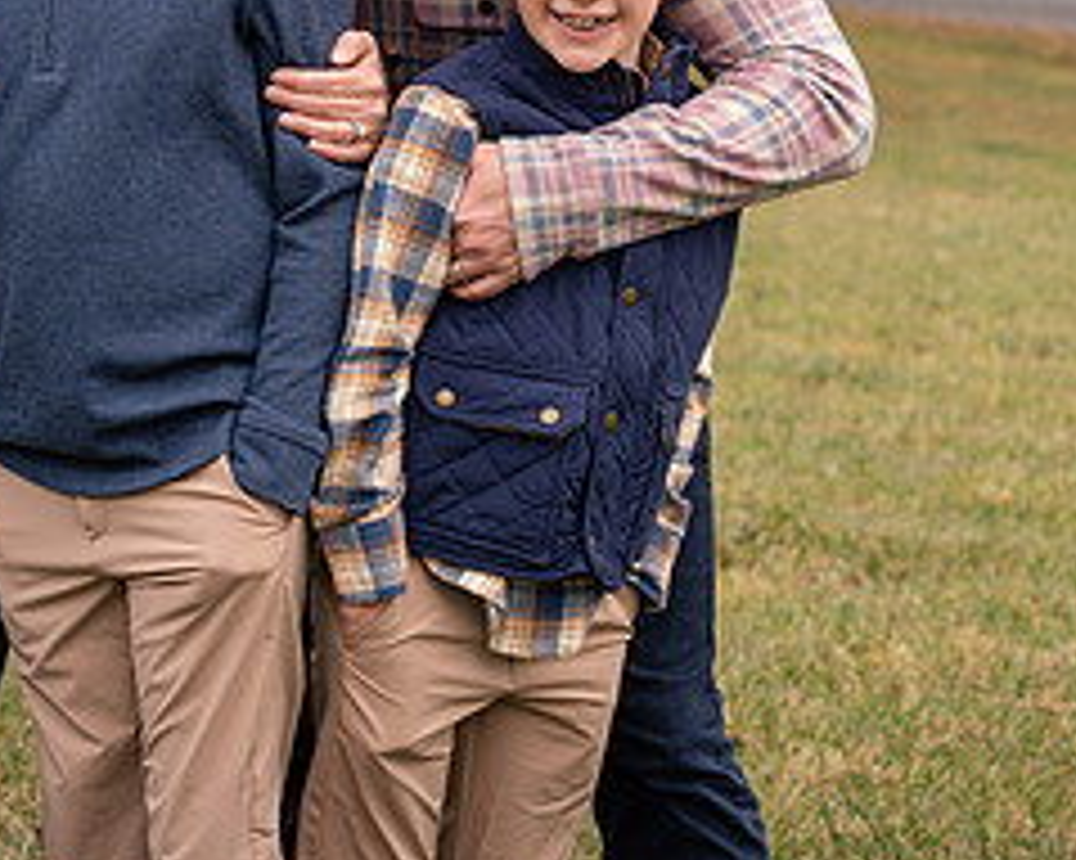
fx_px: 6175
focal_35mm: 194
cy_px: 25
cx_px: 518
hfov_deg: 10.0
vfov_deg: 7.9
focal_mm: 85
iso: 320
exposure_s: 1/500
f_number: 5.6
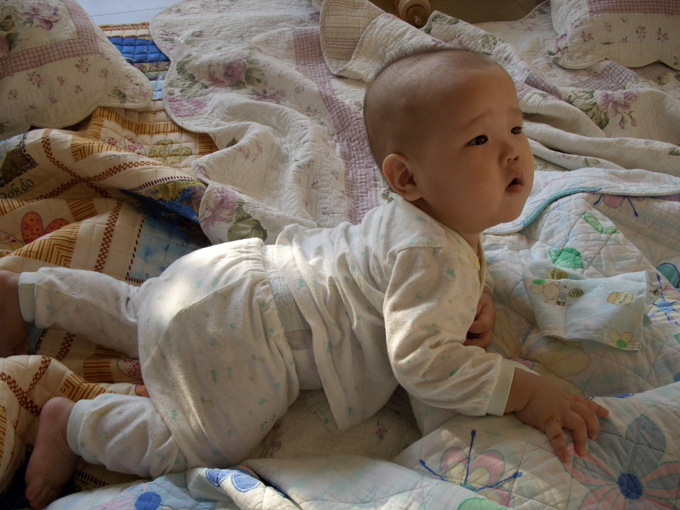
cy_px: 255
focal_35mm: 33
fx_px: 648
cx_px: 340
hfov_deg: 55.4
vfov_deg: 42.9
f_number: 2.8
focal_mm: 7.1
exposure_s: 1/100
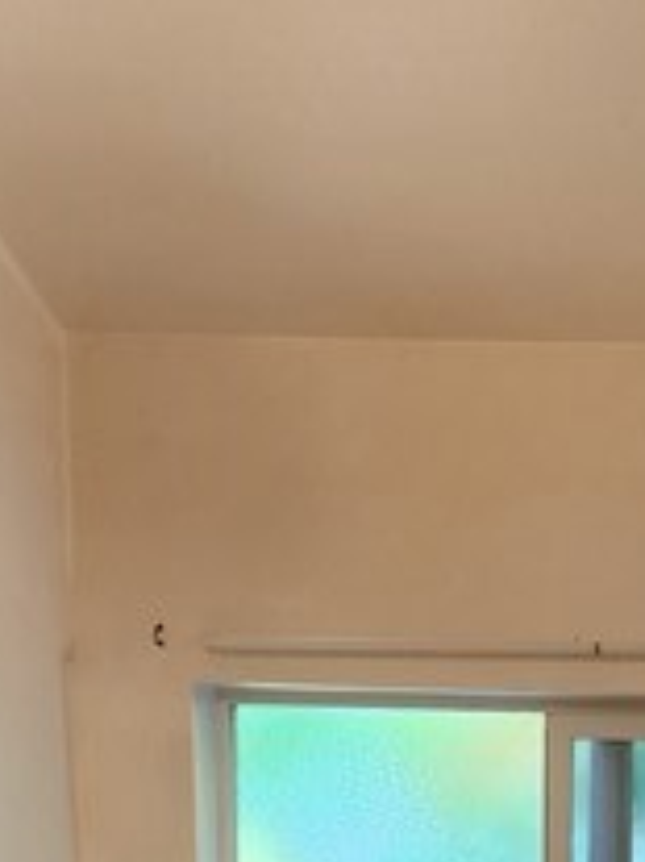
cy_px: 1562
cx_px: 703
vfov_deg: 15.0
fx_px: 2835
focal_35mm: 114
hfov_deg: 12.8
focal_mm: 5.4
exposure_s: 1/120
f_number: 1.8
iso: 100
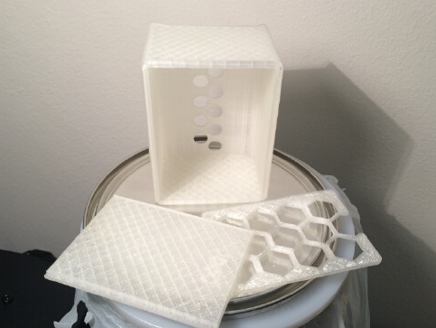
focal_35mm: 32
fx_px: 403
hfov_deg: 56.8
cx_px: 229
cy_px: 160
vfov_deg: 44.2
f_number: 2.2
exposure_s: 1/40
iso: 40
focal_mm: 4.15
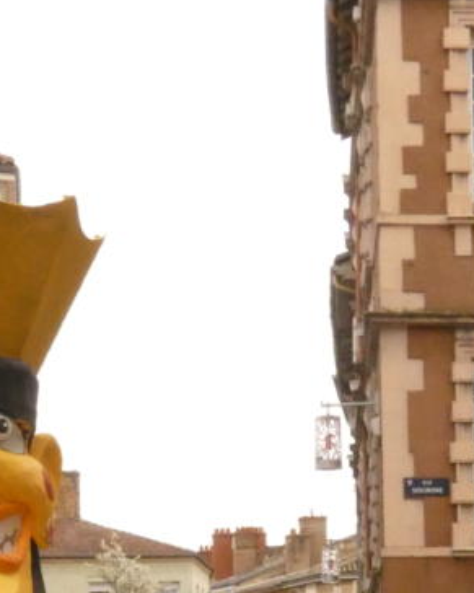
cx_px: -134
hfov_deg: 12.7
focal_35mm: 118
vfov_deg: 15.7
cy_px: 701
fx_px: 2070
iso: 1600
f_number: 7.1
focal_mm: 7.8
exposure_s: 1/1000
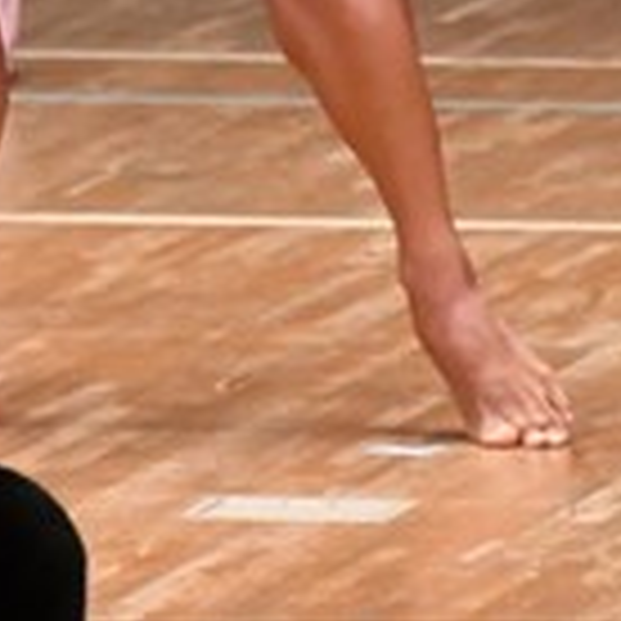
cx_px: 304
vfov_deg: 1.3
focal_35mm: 1359
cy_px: -536
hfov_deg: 1.3
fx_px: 27583
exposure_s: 1/400
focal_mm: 190
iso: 8000
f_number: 5.6
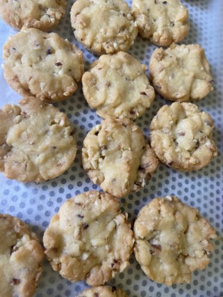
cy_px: 148
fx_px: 223
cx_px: 112
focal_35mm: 26
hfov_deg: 53.1
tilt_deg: -71.0
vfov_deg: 67.3
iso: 200
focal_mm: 4.25
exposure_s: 1/60
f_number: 1.8
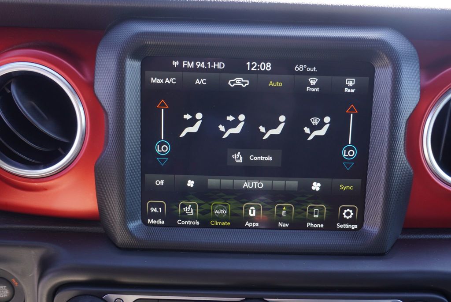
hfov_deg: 61.9
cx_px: 226
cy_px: 151
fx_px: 376
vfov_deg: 43.7
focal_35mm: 30
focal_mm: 20
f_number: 4
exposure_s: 1/60
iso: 200
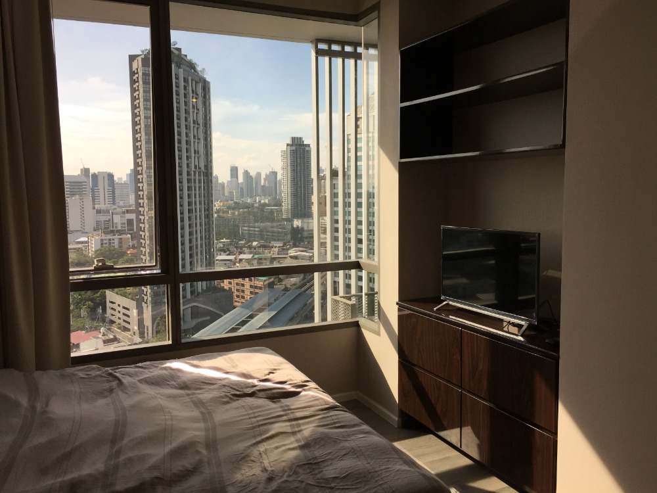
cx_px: 328
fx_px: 550
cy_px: 246
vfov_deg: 48.2
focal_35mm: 29
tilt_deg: -5.8
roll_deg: -0.5
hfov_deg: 61.7
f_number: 2.2
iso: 32
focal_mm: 4.15
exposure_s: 1/488
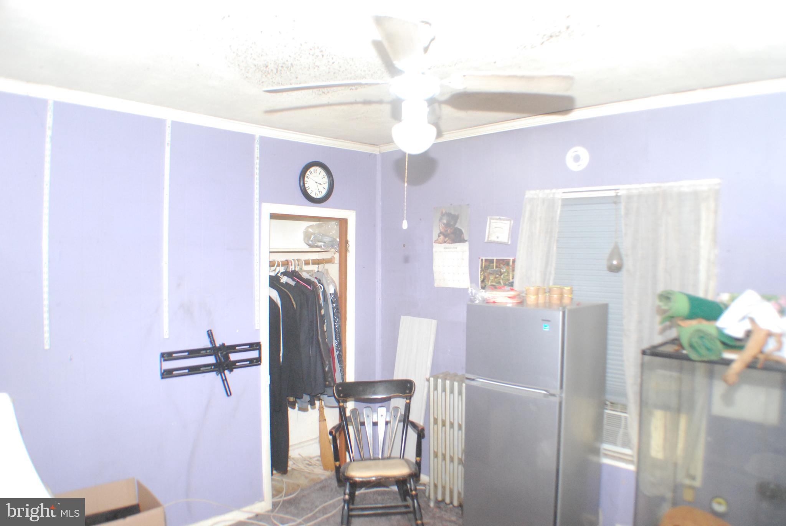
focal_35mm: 30
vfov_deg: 43.7
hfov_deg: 61.9
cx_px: 393
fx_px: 656
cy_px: 263
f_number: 4
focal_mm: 20
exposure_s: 1/60
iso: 1600
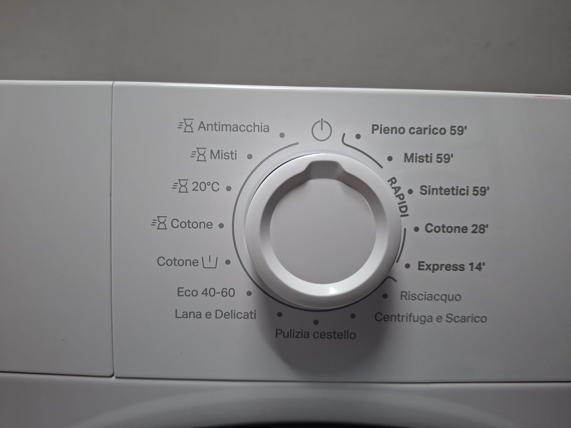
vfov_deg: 58.9
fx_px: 379
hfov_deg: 73.9
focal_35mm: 23
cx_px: 286
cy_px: 214
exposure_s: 1/50
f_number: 1.8
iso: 250
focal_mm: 5.54
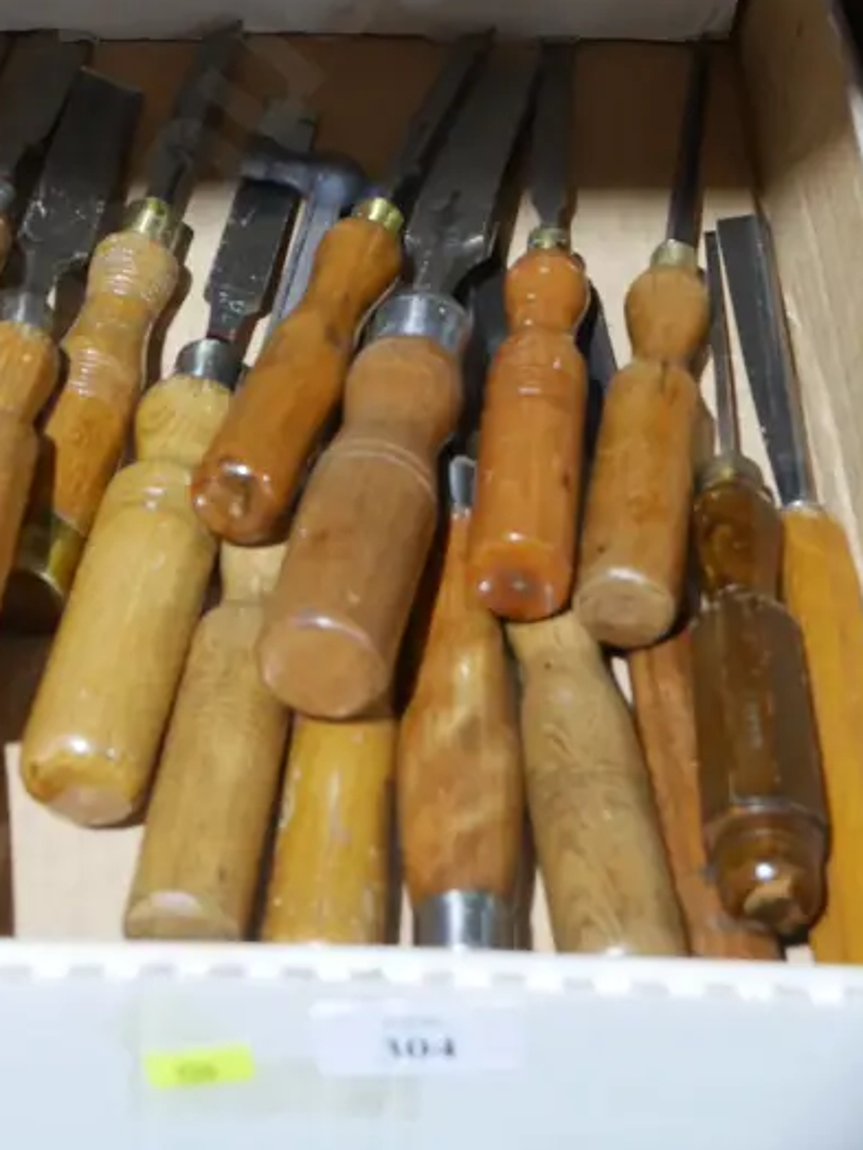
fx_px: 2859
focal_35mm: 86
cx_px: 272
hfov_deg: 17.1
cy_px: 64
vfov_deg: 22.1
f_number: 4.7
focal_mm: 22
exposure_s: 1/60
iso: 1250
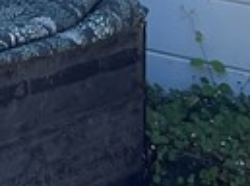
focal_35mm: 207
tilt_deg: +7.2
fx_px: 1491
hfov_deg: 8.7
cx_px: -343
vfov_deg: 6.3
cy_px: -467
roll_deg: -1.3
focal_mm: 5.1
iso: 50
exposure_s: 1/1553
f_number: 1.6
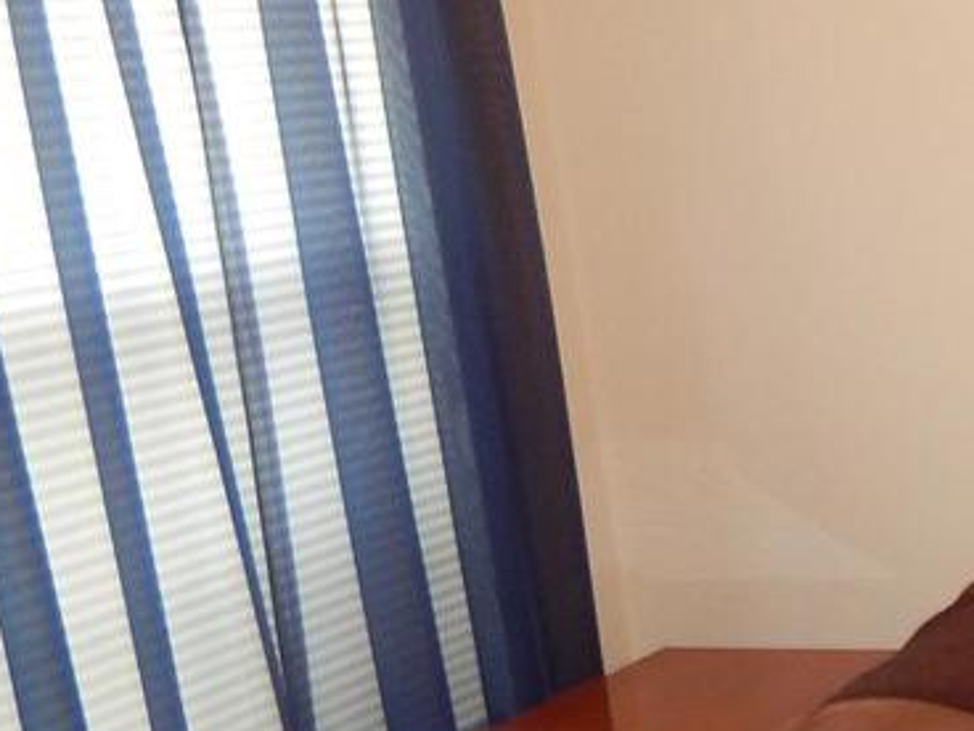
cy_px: 665
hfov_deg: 18.1
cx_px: 1744
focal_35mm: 86
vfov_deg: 16.9
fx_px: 2420
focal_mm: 4
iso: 200
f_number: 3
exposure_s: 1/30
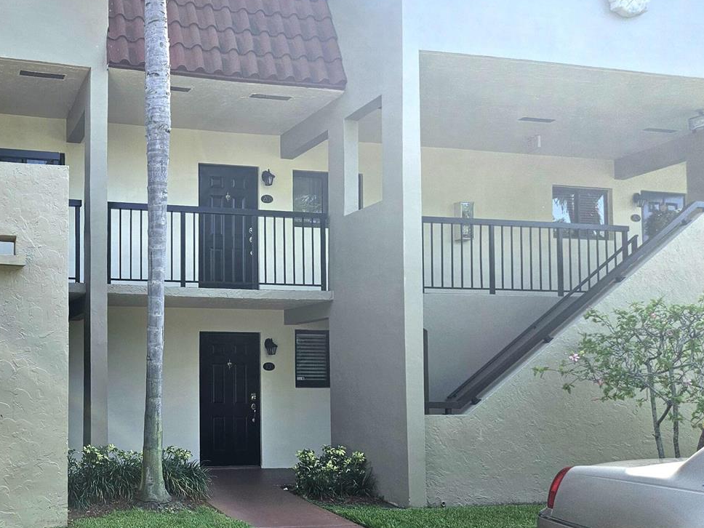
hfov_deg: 46.2
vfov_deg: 37.4
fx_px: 773
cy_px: 345
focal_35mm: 38
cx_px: 132
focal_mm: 5.4
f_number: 1.8
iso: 25
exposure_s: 1/832
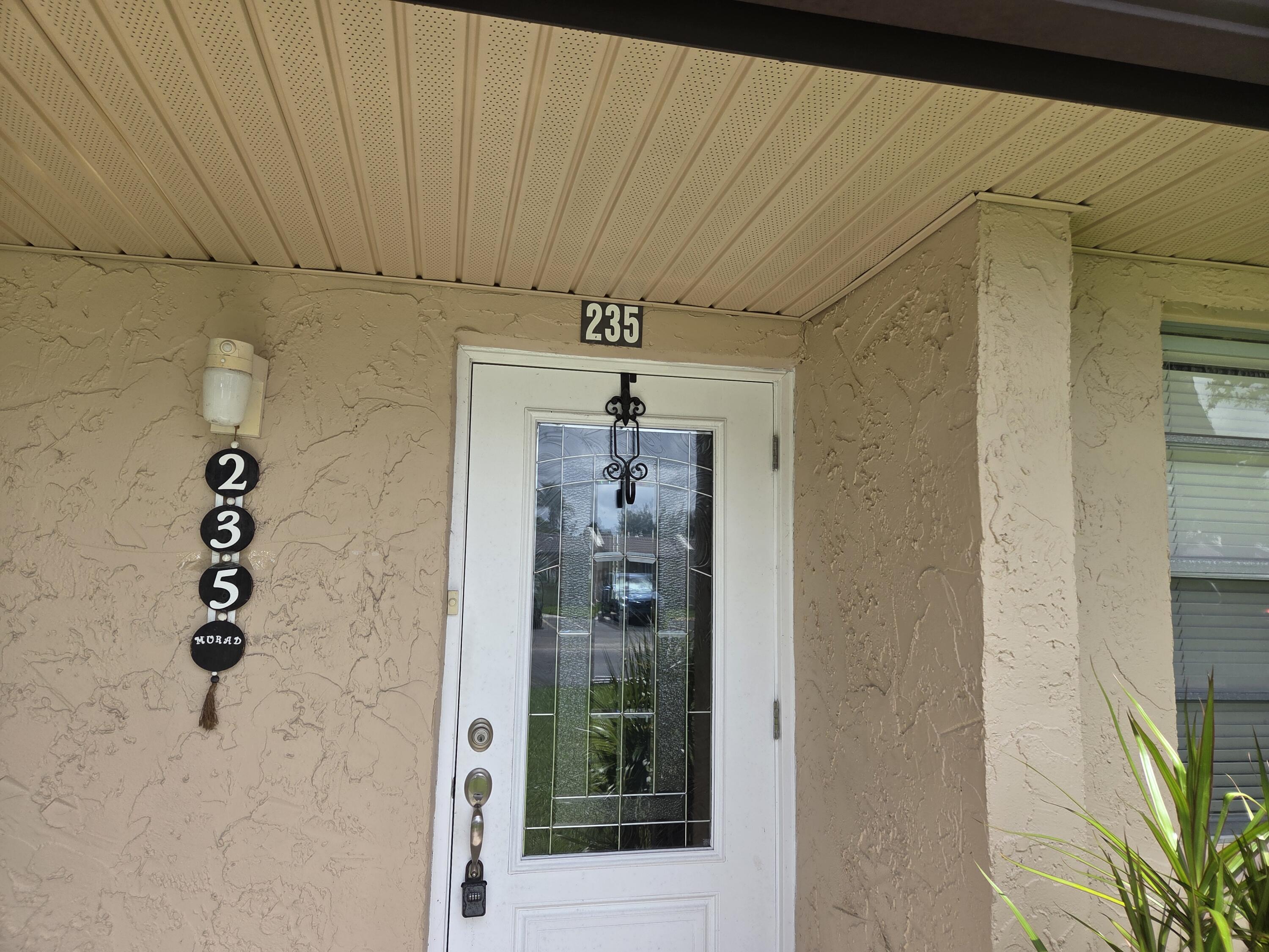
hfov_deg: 73.9
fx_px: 843
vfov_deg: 58.9
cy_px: 476
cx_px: 634
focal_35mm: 23
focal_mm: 5.4
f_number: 1.8
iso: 80
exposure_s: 1/2410
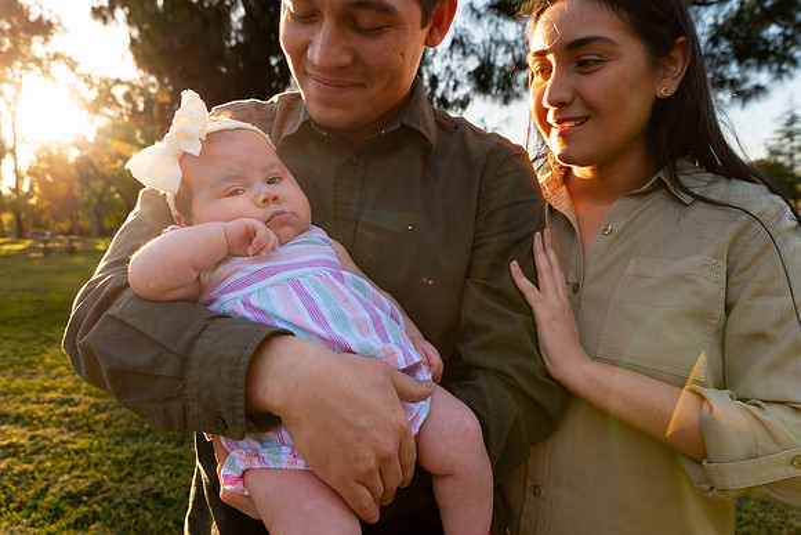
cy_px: 268
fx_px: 579
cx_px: 400
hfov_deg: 69.4
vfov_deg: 49.6
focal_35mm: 26
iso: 200
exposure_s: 1/320
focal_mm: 26
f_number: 5.6
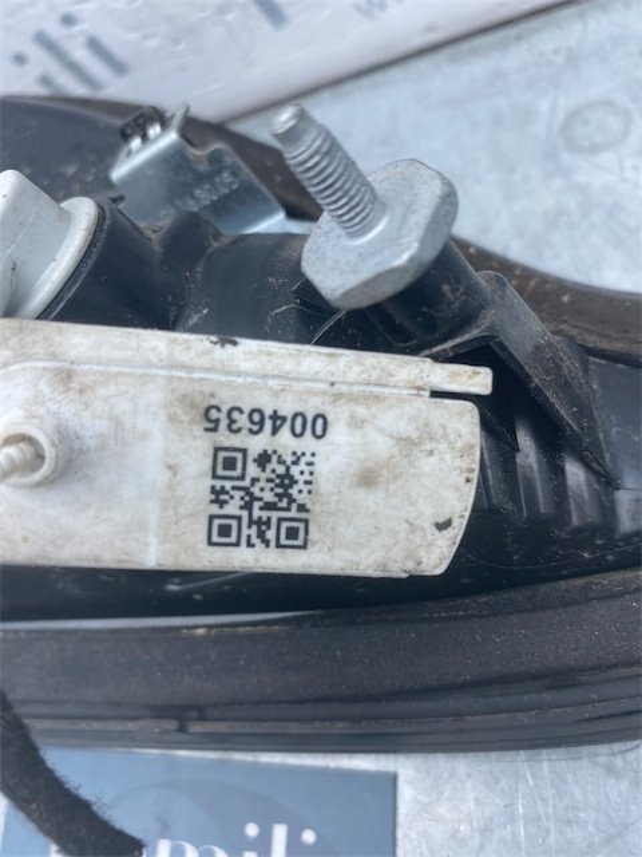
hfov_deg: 53.1
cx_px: 321
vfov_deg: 67.3
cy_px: 428
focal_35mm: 26
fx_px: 643
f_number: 1.8
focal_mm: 4.25
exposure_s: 1/256
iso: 32
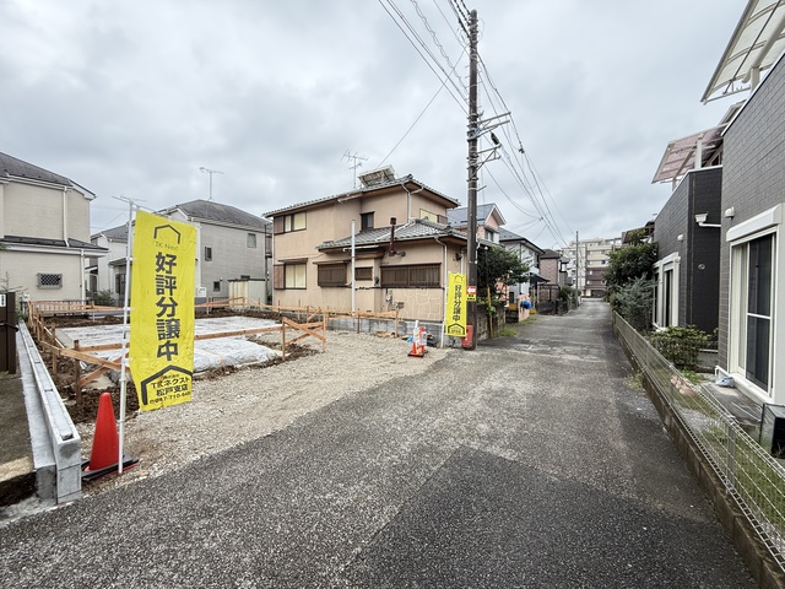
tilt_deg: -0.8
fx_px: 317
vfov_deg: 85.7
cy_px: 294
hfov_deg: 102.1
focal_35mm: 14
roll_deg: +0.1
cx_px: 392
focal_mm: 2.22
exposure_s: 1/742
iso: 64
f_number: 2.2
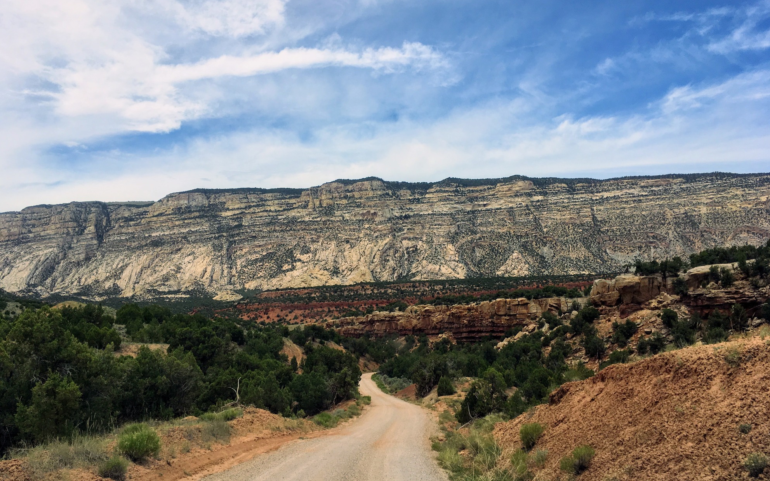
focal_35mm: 31
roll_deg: -0.9
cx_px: 388
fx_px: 651
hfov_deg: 61.2
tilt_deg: +3.4
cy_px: 251
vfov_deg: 40.6
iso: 25
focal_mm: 4.15
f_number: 2.2
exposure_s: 1/1538
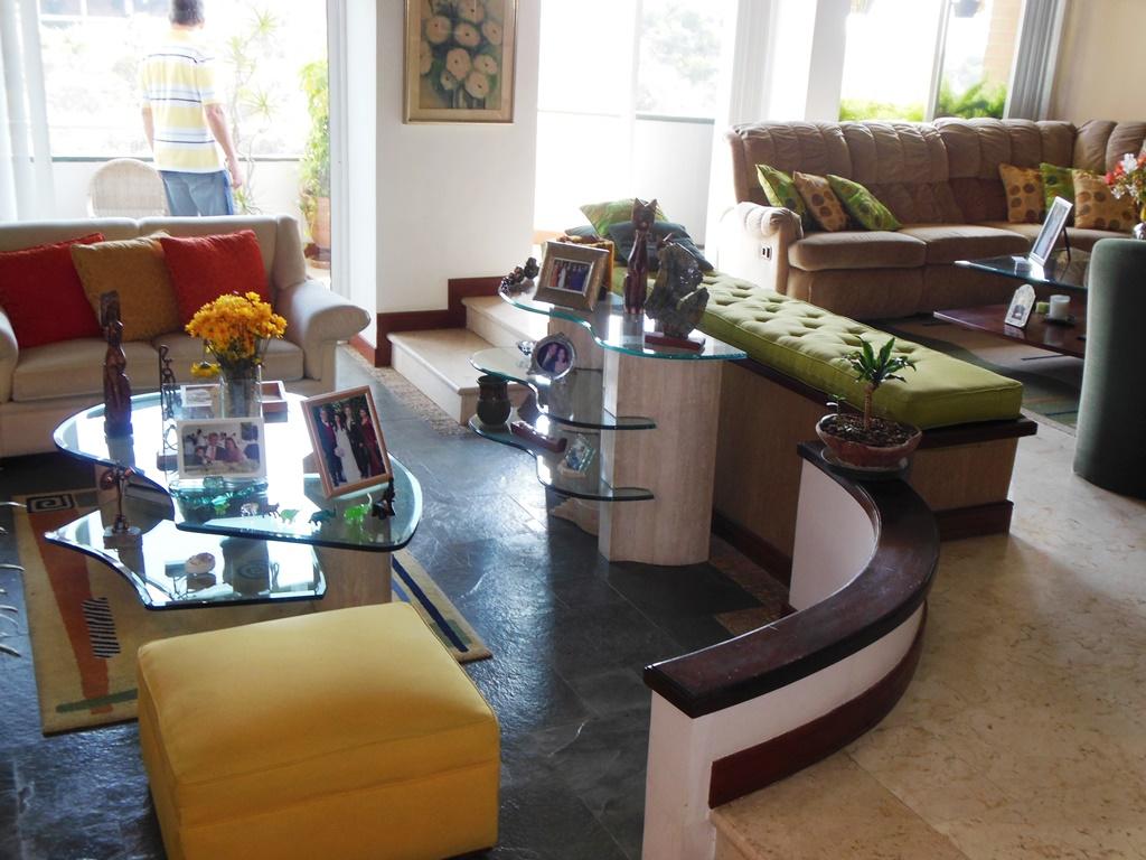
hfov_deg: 49.0
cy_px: 430
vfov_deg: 37.7
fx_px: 1258
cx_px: 573
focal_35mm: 38
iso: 160
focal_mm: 6.8
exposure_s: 1/30
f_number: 3.6
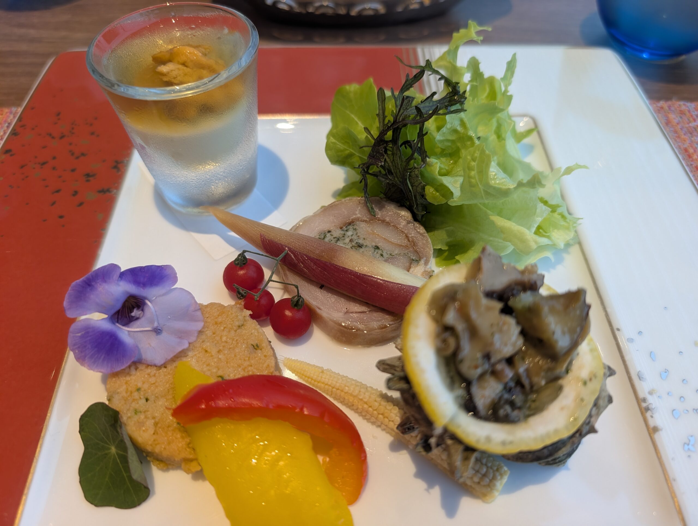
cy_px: 263
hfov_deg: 71.5
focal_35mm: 24
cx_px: 349
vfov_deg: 56.9
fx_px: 485
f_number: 1.68
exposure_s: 1/73.9
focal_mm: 6.9
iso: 148
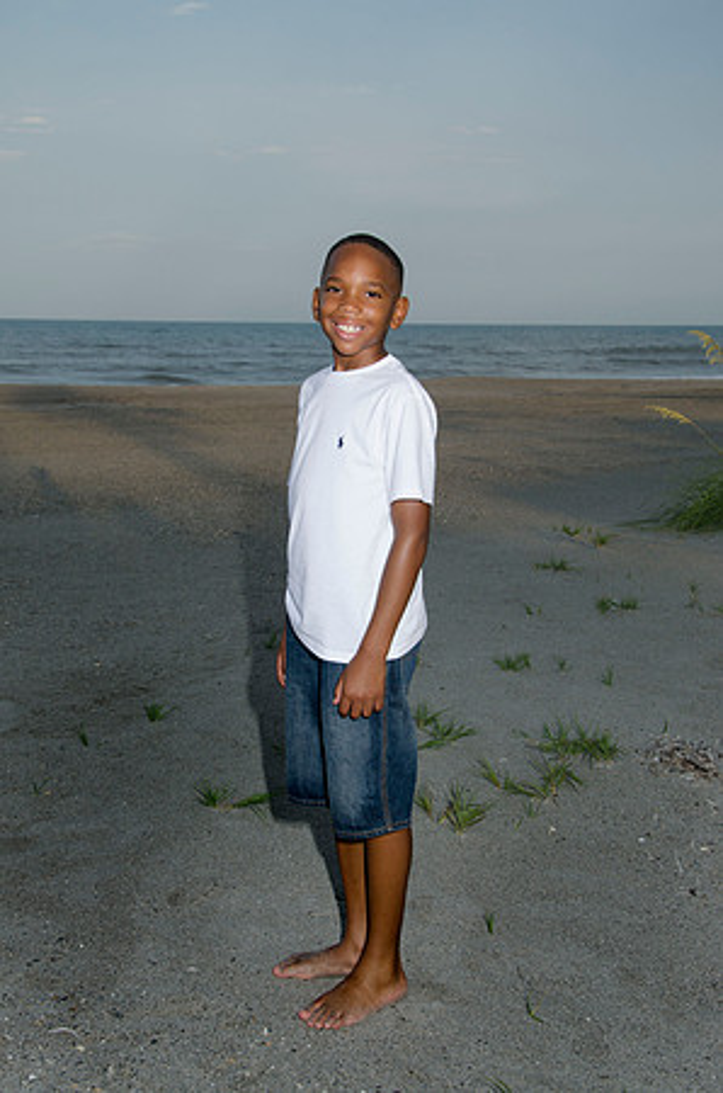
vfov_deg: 41.2
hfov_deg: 27.9
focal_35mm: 48
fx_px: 1453
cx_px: 362
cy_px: 546
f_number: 7.1
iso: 100
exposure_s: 1/250
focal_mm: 32
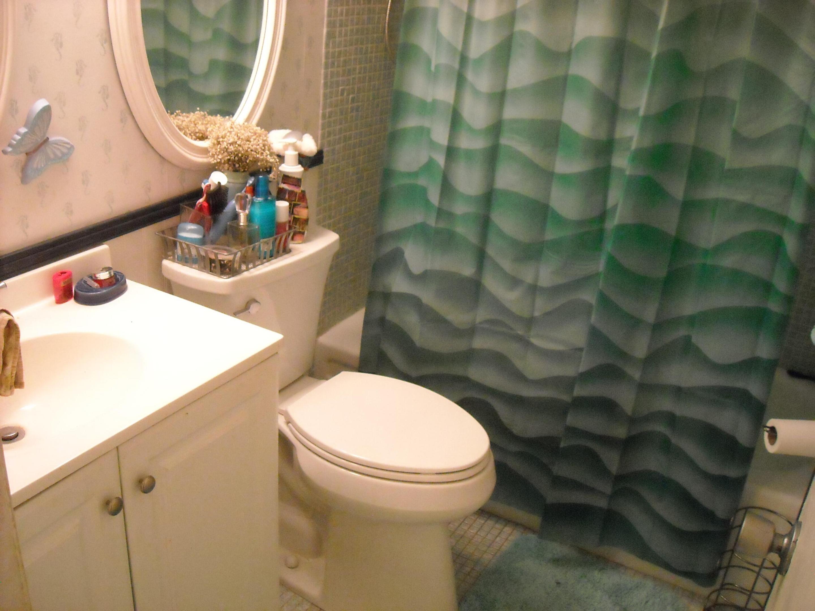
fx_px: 824
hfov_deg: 52.6
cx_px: 408
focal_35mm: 35
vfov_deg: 40.7
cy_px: 306
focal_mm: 5.7
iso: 800
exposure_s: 1/96
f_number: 2.8
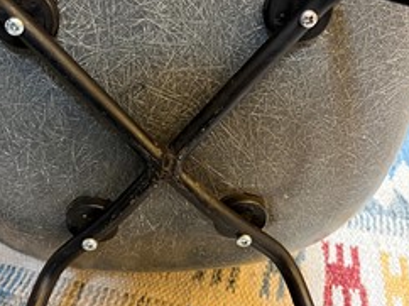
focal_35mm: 43
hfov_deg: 43.7
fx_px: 508
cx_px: 169
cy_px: 93
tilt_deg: -29.5
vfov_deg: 33.1
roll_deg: -2.2
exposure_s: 1/33
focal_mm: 5.1
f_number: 1.6
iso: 500
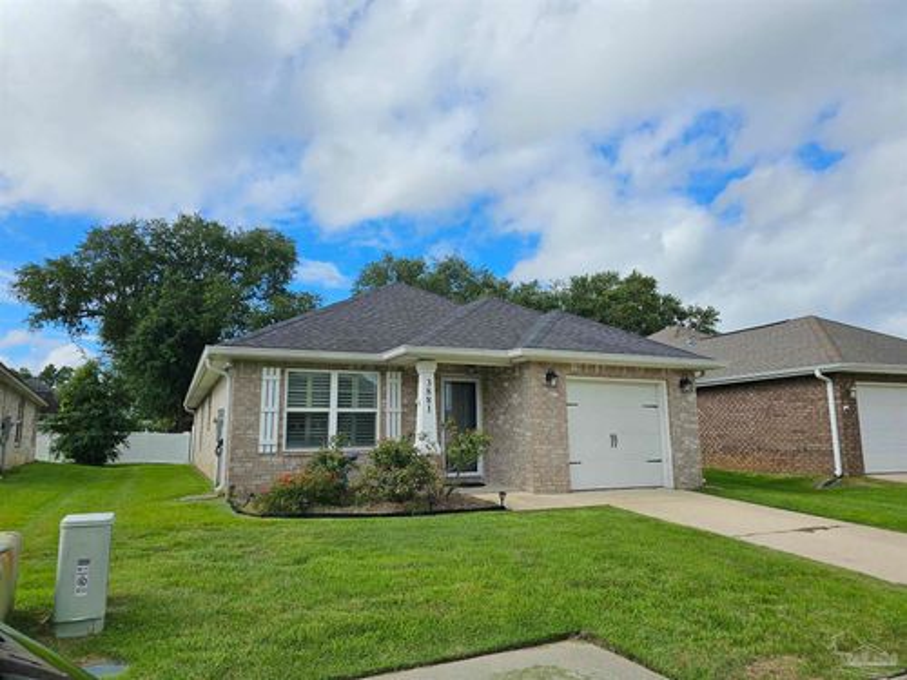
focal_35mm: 23
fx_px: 603
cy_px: 340
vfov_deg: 58.9
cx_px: 454
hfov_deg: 73.9
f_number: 1.7
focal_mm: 6.3
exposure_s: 1/1163
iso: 10
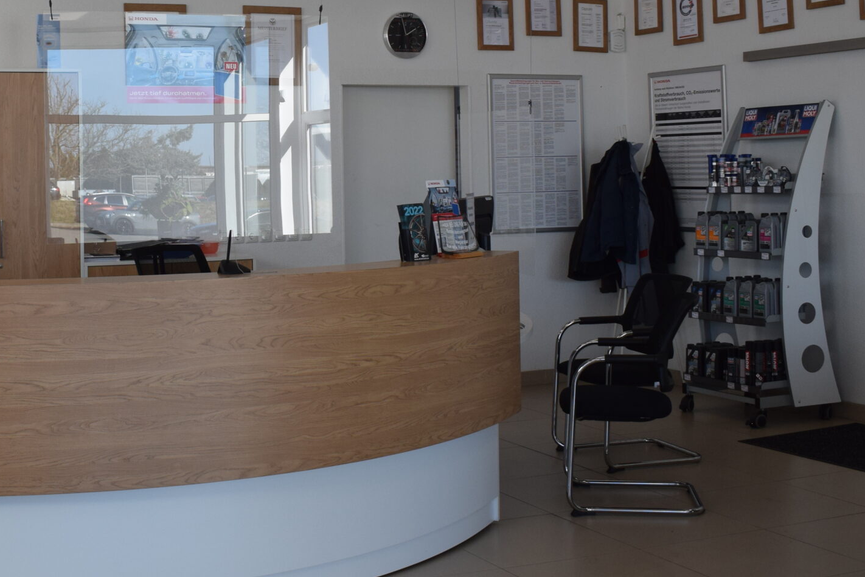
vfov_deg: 24.7
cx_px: 254
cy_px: 118
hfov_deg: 36.3
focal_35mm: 54
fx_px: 1297
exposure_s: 1/250
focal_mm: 20
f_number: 5.6
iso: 450
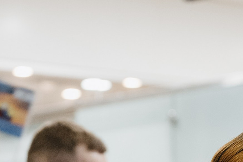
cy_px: 231
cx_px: 227
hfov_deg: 8.7
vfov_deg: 5.8
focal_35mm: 235
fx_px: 1586
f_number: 2.5
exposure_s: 1/125
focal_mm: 50
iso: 1600
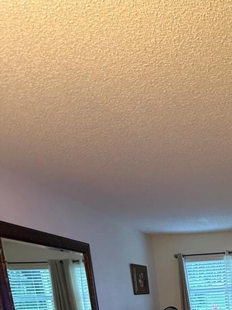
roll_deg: +2.7
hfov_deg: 37.8
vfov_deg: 44.4
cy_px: 342
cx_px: 256
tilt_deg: -11.2
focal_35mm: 31
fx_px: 277
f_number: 2.2
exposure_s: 1/60
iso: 500
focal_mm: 2.22
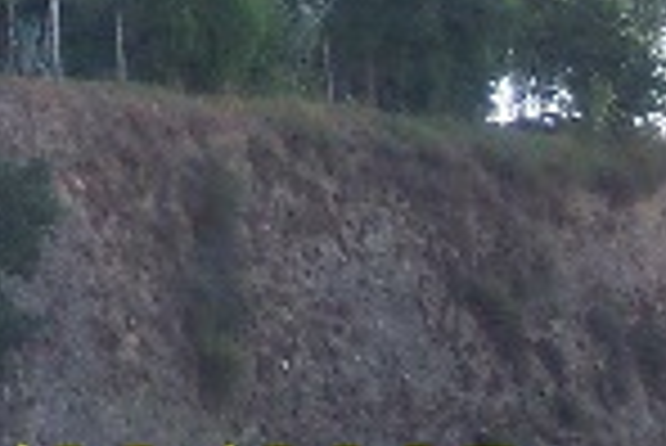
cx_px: -1098
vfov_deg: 2.7
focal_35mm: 499
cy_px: -509
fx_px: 9240
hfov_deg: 4.0
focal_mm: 18.7
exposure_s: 1/250
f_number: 4.1
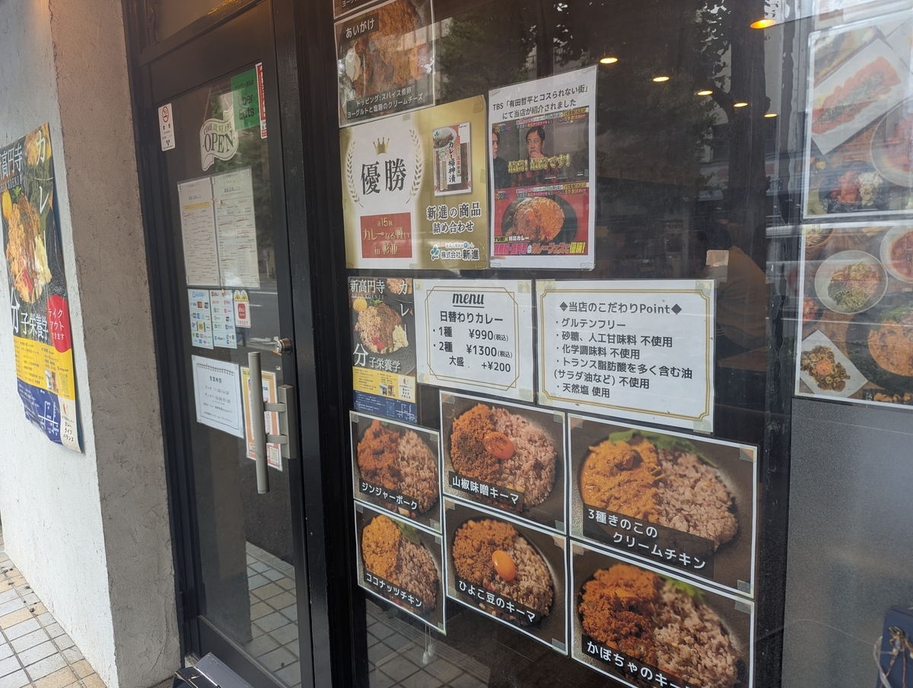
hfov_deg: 71.5
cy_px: 344
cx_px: 456
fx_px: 634
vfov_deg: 57.0
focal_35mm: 24
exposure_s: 1/109
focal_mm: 6.81
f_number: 1.85
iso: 25
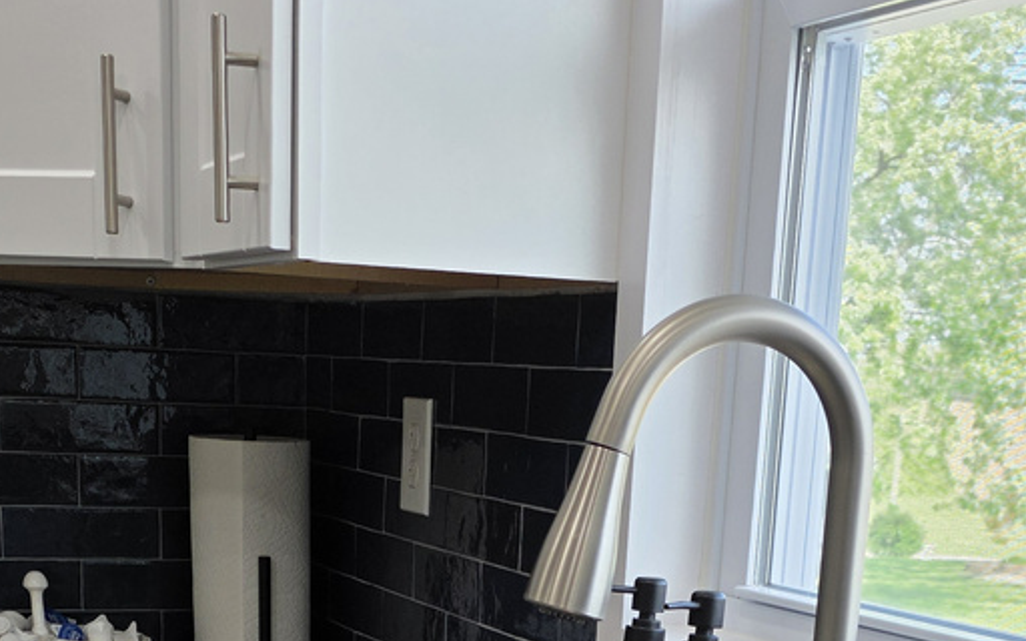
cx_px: 499
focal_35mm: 65
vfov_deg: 18.1
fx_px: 1818
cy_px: 926
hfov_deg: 31.5
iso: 32
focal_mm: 6.3
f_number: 1.7
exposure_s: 1/120
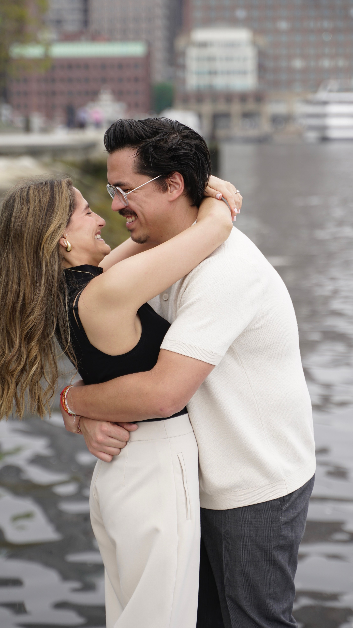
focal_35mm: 81
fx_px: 1348
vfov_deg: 26.2
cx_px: 157
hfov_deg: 14.9
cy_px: 320
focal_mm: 75
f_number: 2.8
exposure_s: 1/1000
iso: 100
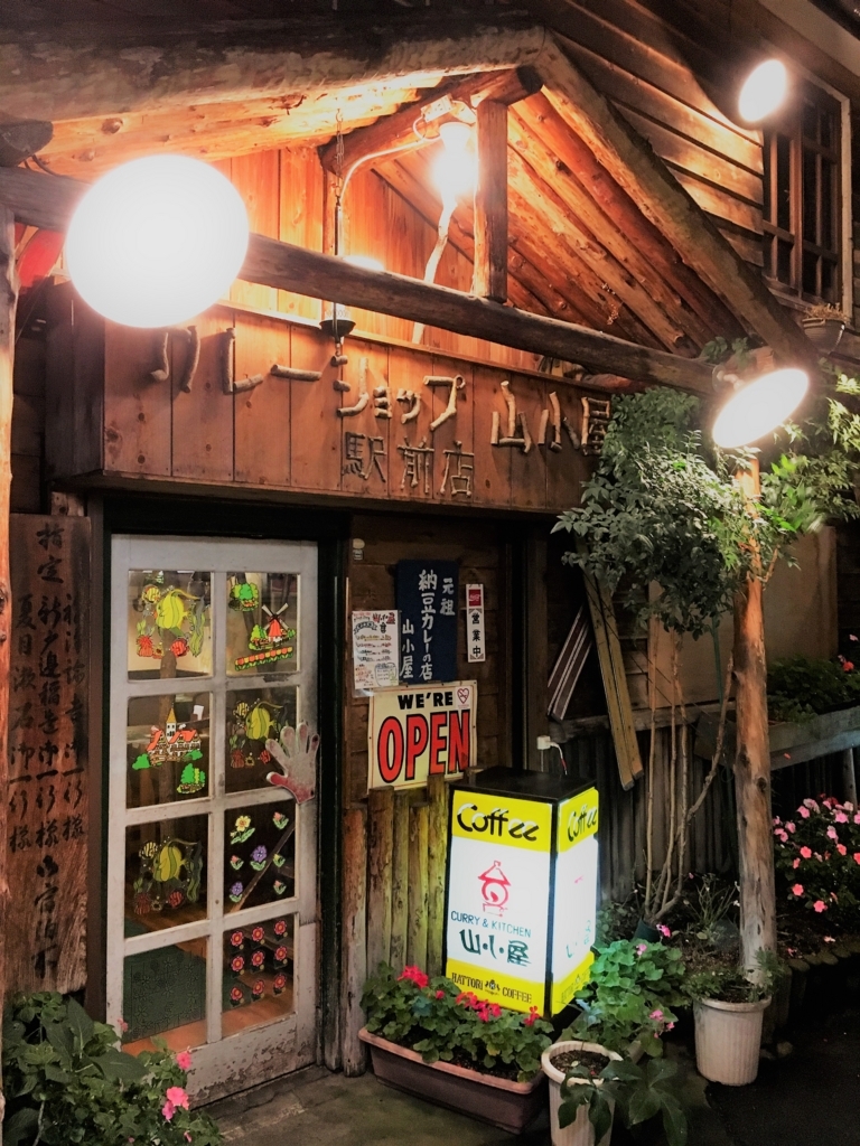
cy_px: 573
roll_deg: +0.3
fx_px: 961
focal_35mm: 29
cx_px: 430
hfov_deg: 48.2
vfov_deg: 61.7
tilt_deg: -0.1
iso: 200
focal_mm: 4.15
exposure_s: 1/17
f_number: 2.2
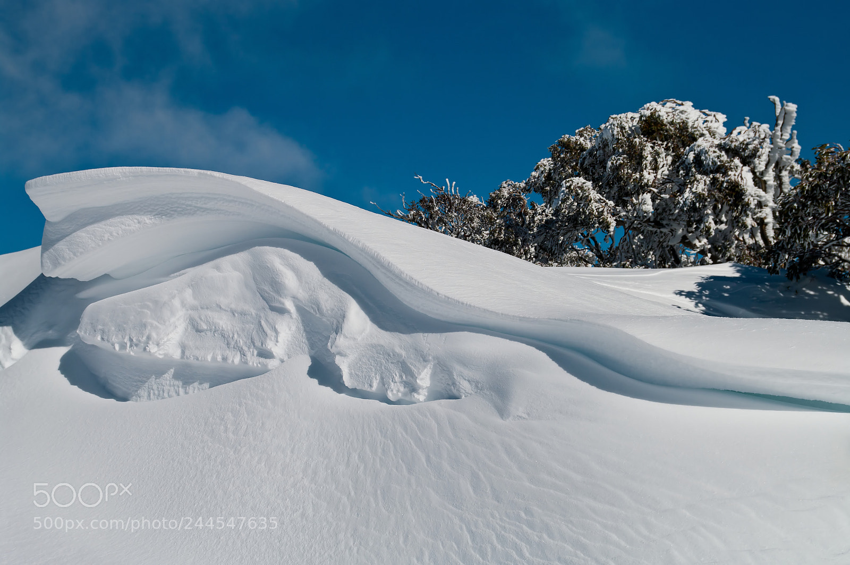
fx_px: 1344
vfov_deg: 23.7
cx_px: 425
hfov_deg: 35.1
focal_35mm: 57
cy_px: 282
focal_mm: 38
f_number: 5.6
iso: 100
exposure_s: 1/4000
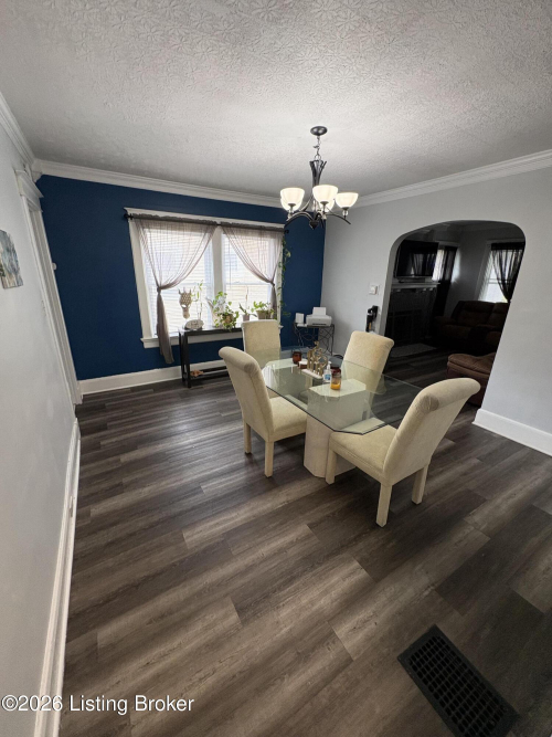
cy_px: 368
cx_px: 276
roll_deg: -1.1
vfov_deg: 102.1
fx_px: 298
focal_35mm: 14
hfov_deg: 85.7
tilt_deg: -16.8
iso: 250
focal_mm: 2.22
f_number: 2.2
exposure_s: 1/60
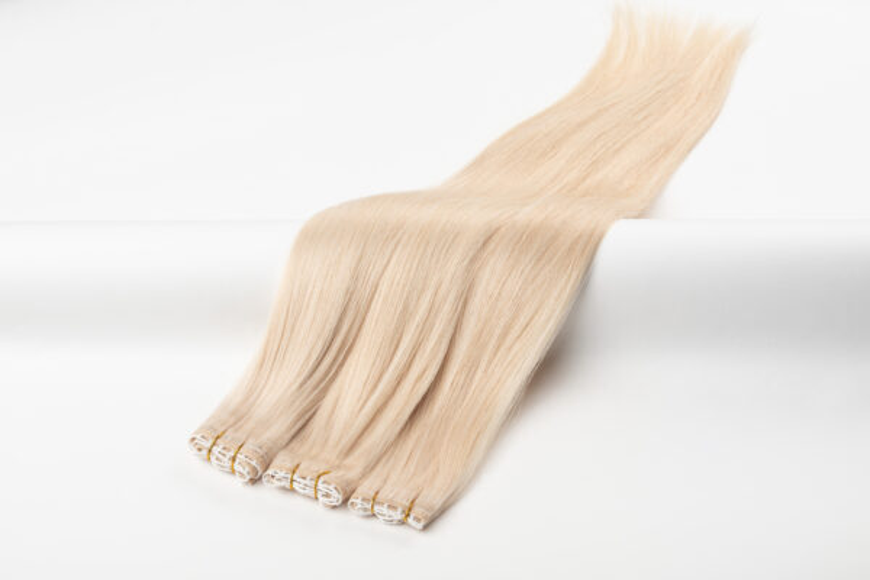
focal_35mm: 48
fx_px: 1160
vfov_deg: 28.1
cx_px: 435
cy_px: 290
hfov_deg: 41.1
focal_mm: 48
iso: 200
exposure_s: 1/125
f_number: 13
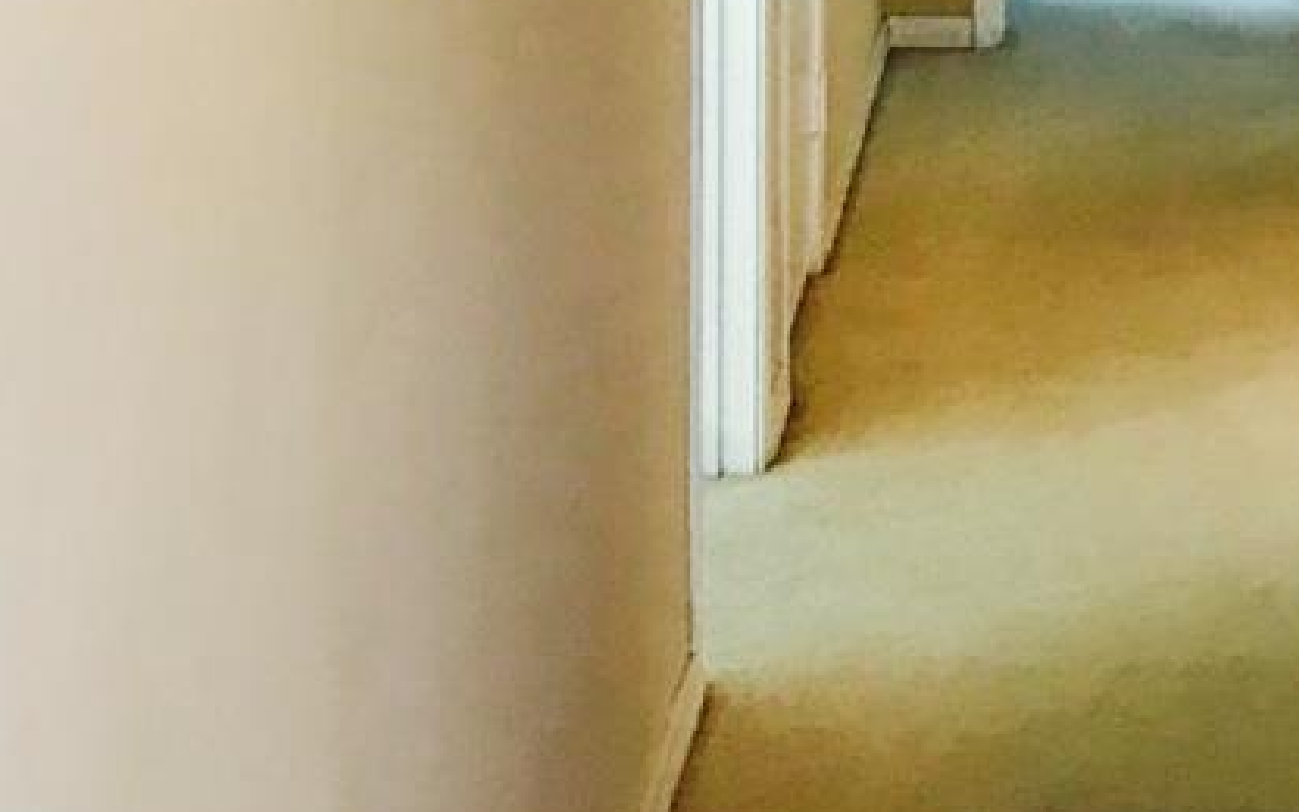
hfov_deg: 18.9
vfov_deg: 11.8
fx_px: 3788
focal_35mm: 107
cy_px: -337
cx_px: 1333
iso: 32
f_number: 1.8
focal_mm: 3.99
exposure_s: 1/30
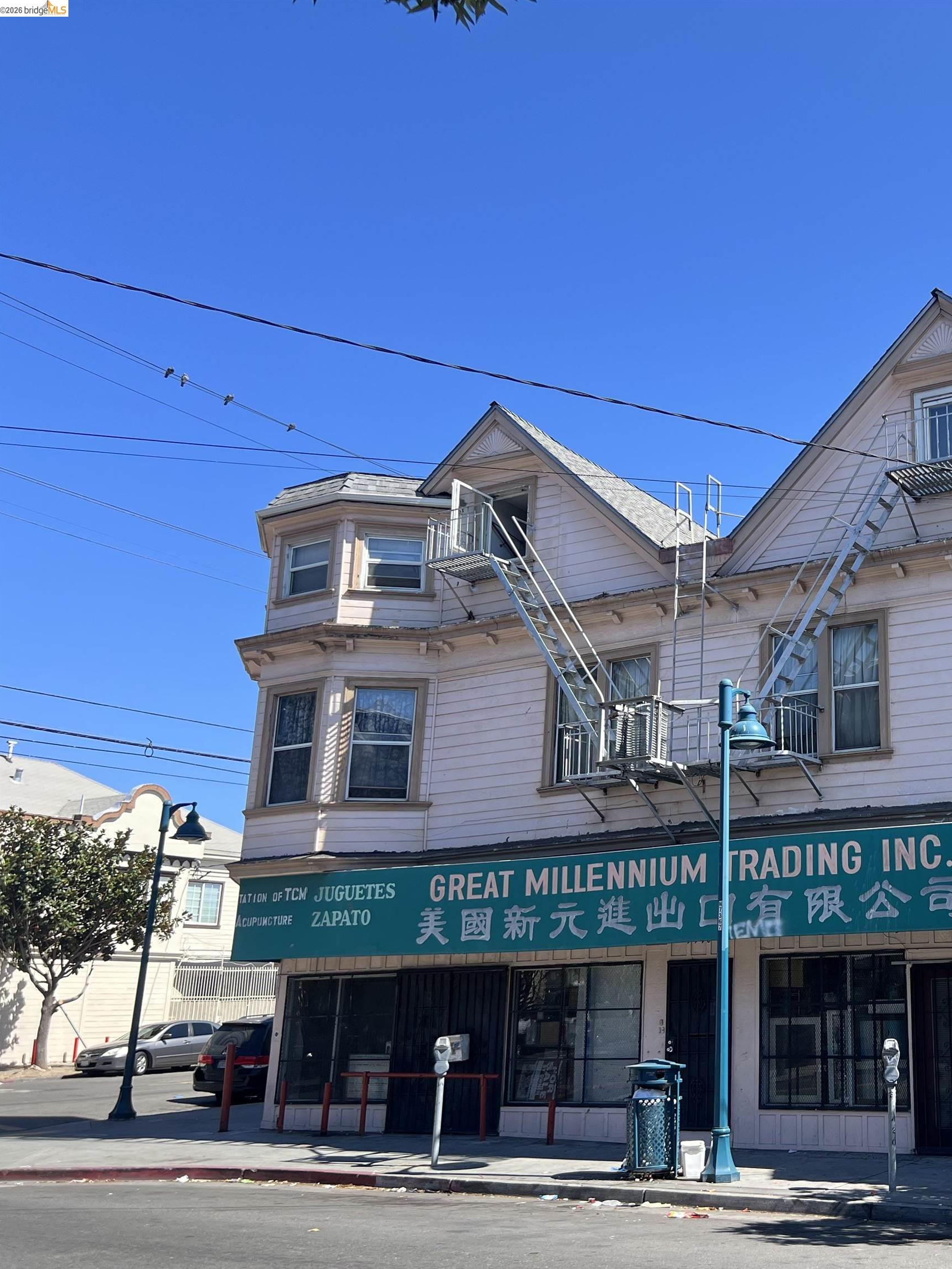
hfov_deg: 38.0
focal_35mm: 35
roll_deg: +1.7
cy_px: 640
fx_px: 1283
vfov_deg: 52.6
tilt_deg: +16.5
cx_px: 852
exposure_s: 1/1901
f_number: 1.5
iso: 50
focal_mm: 5.7
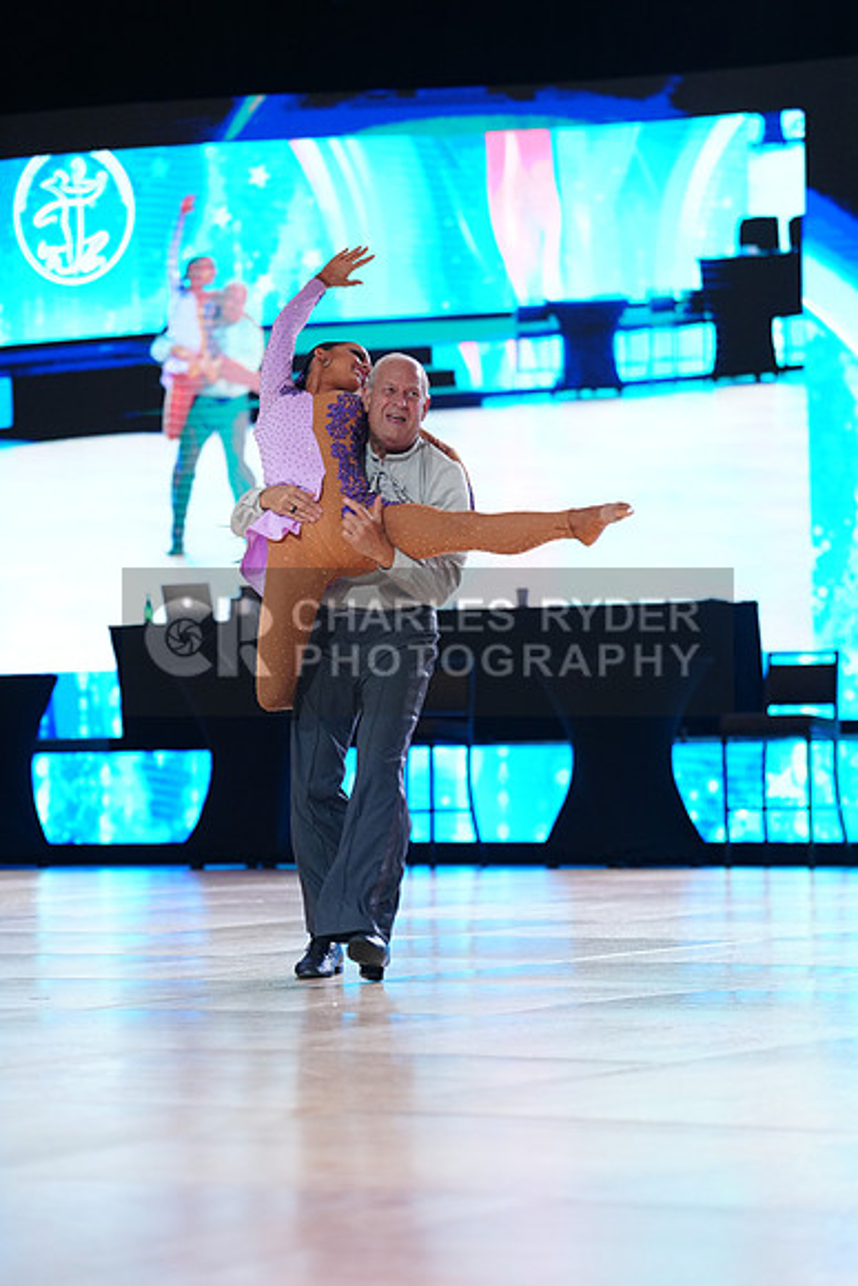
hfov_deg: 10.9
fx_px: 4501
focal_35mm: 126
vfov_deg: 16.3
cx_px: 429
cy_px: 643
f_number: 2.8
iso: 2000
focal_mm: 126
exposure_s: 1/500
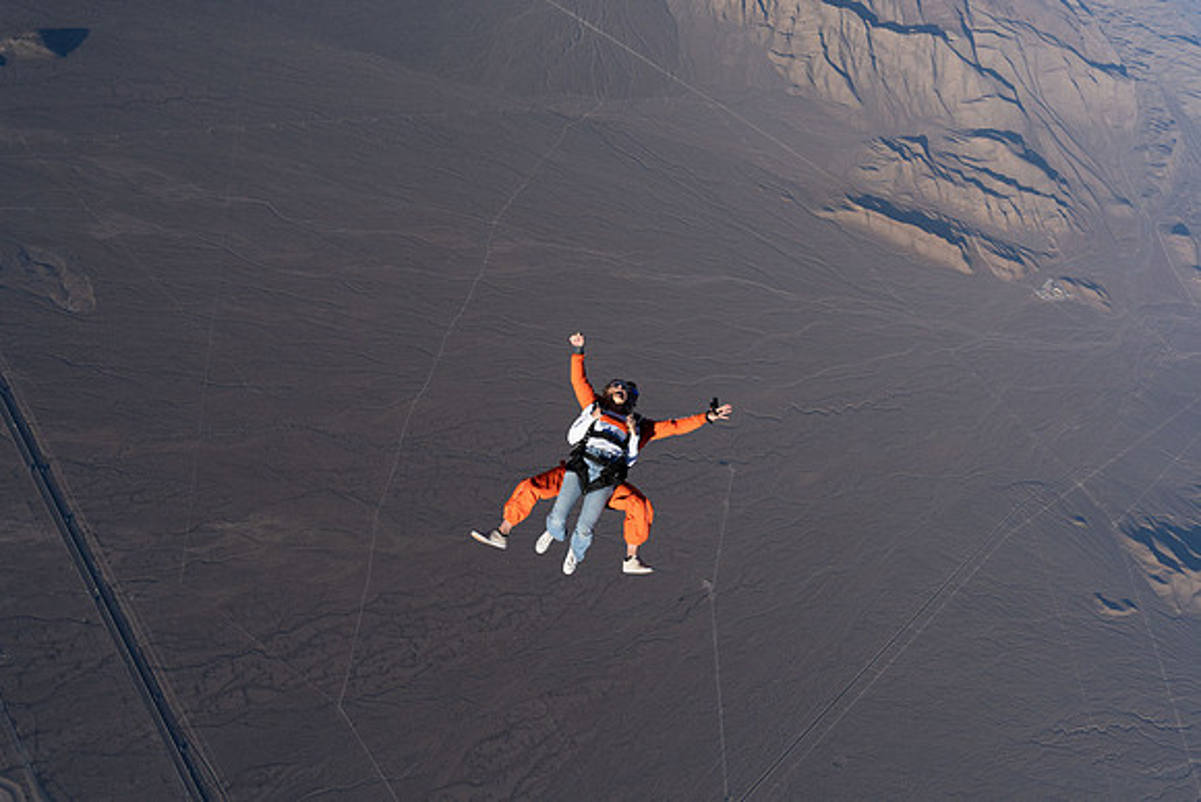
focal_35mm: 24
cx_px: 600
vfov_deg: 53.2
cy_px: 401
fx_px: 801
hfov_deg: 73.7
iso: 800
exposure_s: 1/2000
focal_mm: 24
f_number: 9
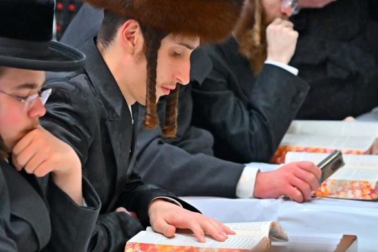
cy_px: 55
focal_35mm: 314
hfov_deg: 6.6
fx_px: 3298
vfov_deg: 4.4
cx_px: 134
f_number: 4
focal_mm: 120
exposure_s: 1/200
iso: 800
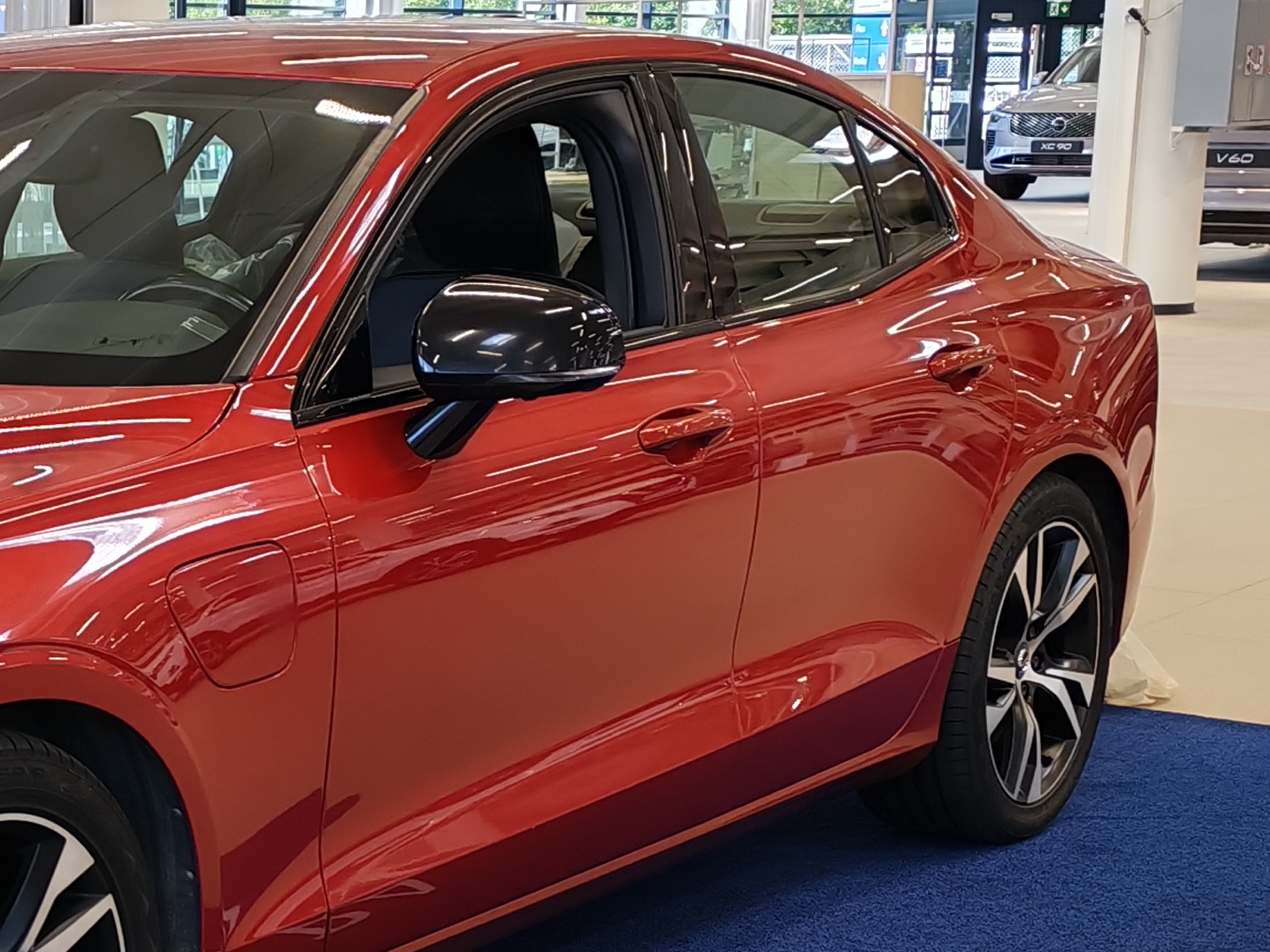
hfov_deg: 21.4
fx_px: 3191
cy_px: 735
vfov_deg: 16.9
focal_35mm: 87
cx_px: -117
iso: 100
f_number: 1.9
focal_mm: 6.12
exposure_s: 1/100
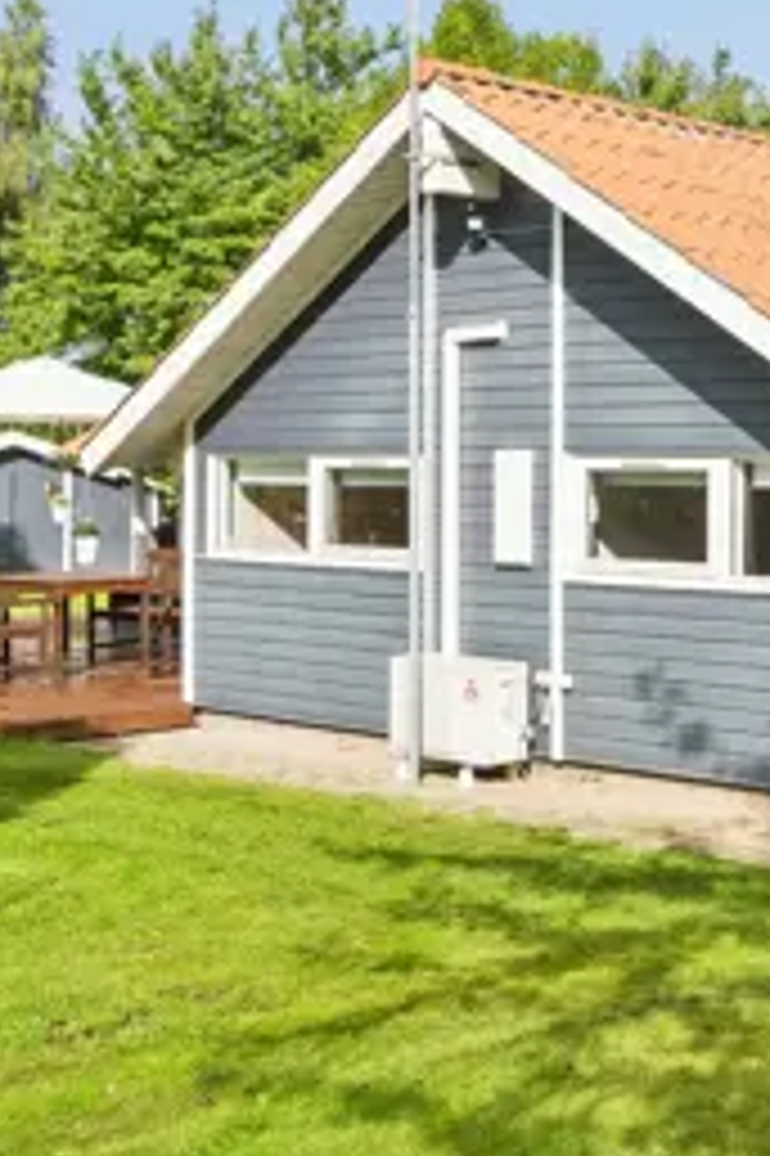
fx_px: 1855
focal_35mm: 58
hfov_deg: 21.7
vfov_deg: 34.5
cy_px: 427
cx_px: 928
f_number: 8
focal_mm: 16.5
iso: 200
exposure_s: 1/320
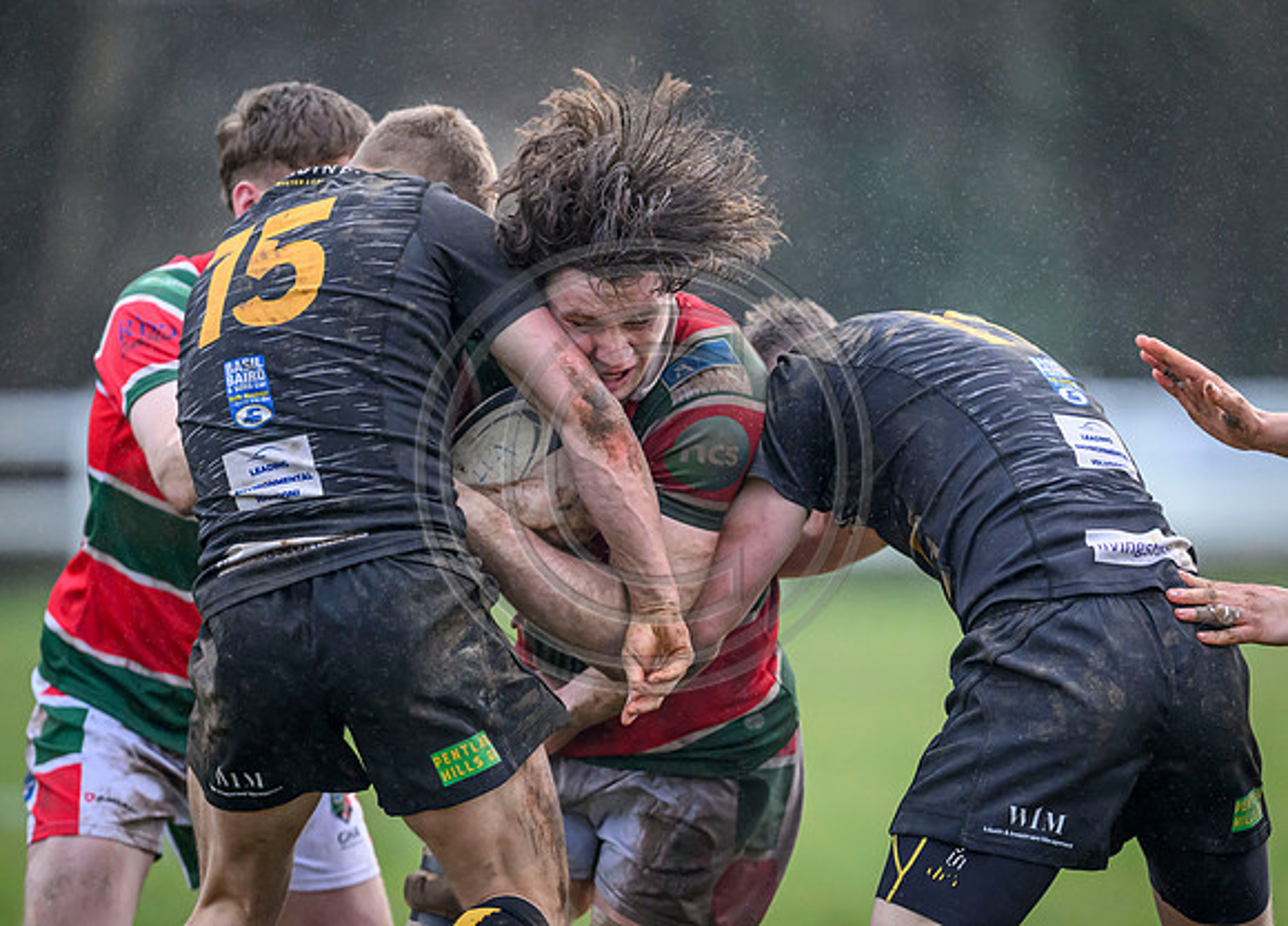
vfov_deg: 2.7
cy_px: 582
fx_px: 19404
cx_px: 873
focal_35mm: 529
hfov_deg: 3.8
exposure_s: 1/2000
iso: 3200
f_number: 3.5
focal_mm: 400
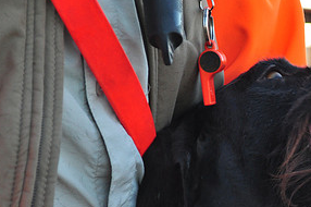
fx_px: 1260
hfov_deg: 13.9
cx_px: 308
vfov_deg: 9.3
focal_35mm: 146
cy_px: 205
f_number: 5.6
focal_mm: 48
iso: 400
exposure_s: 1/125
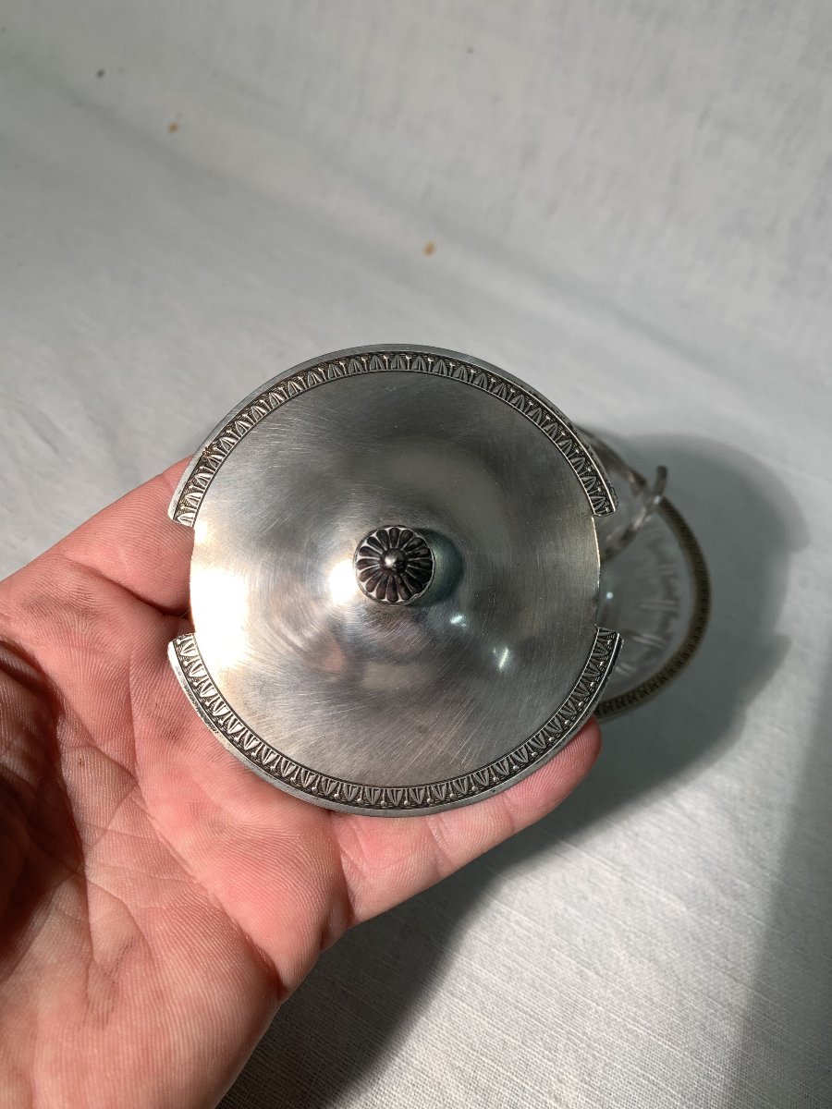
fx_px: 833
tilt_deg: -44.6
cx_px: 416
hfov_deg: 53.1
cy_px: 554
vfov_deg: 67.3
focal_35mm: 26
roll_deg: -10.9
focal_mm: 4.25
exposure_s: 1/100
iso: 25
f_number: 1.8
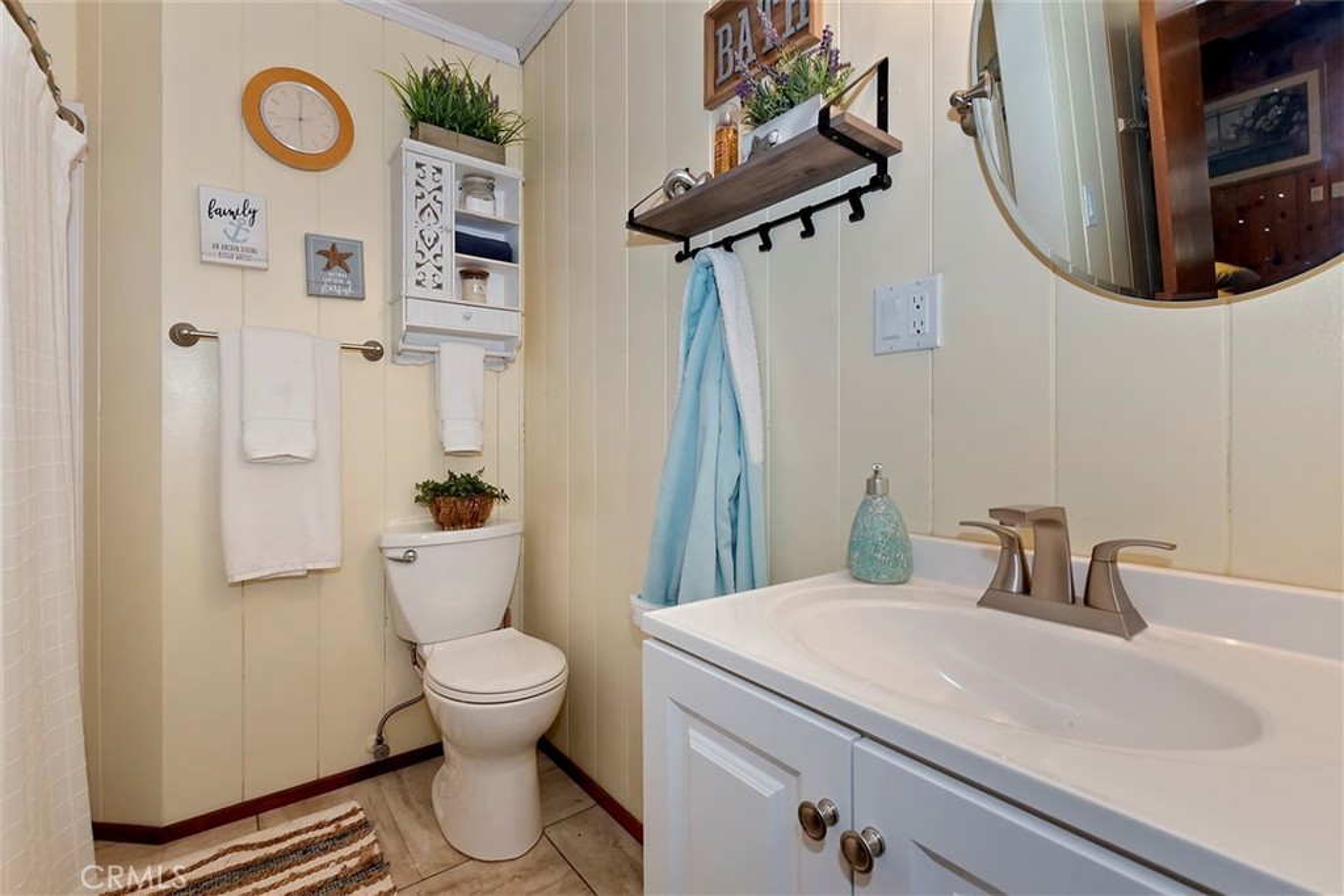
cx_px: 672
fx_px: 560
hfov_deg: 100.4
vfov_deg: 77.3
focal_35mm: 15
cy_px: 448
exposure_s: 1/30
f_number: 8
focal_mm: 10
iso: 400
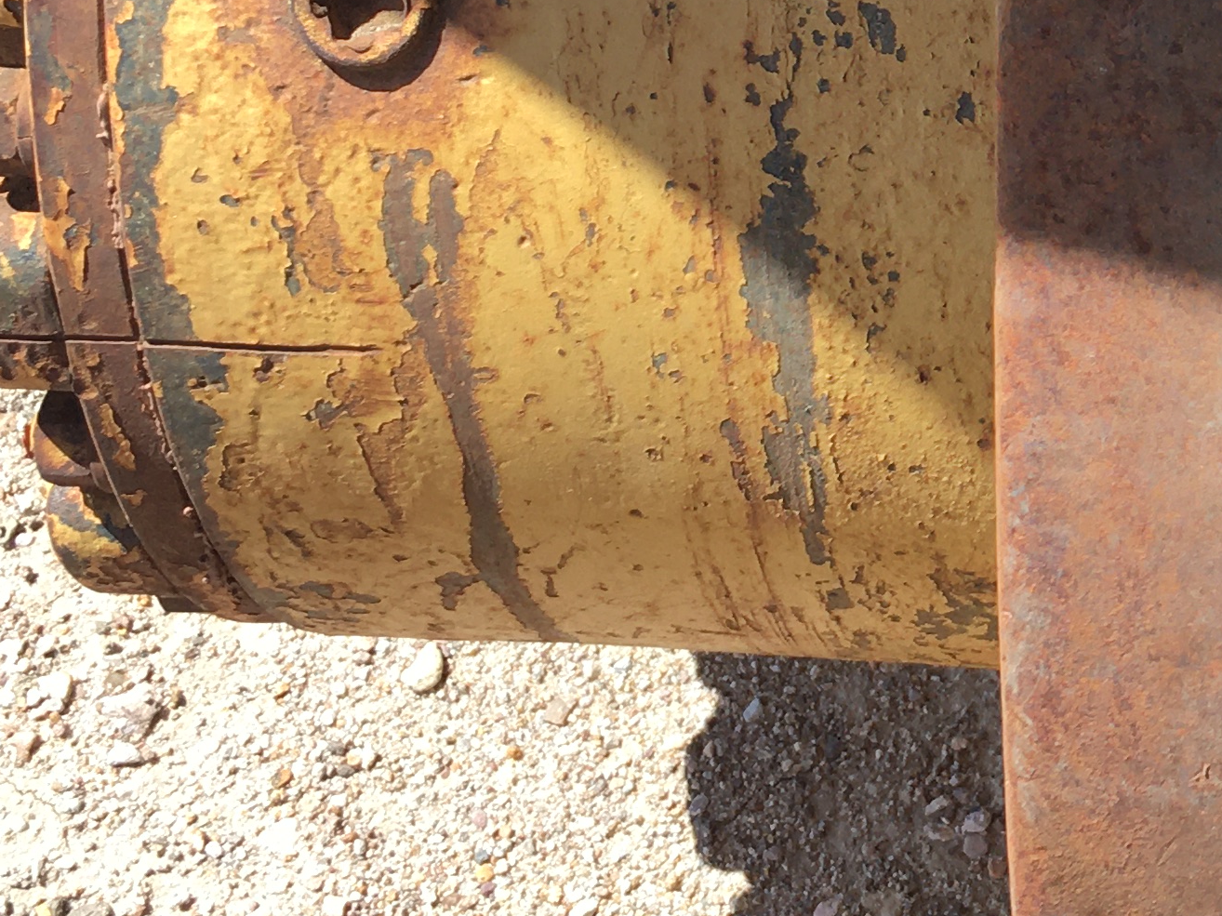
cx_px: 1501
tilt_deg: -60.4
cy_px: -21
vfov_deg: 16.2
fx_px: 3141
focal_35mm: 89
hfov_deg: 20.5
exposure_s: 1/620
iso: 25
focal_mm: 4.15
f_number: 2.2
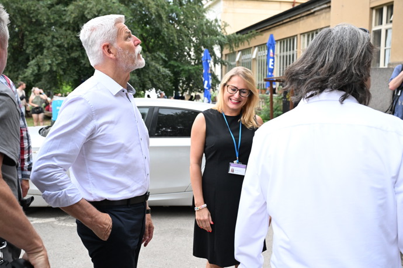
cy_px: 134
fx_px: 392
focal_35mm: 35
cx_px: 202
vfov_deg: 37.9
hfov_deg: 54.4
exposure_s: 1/320
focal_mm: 35
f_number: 5
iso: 2000
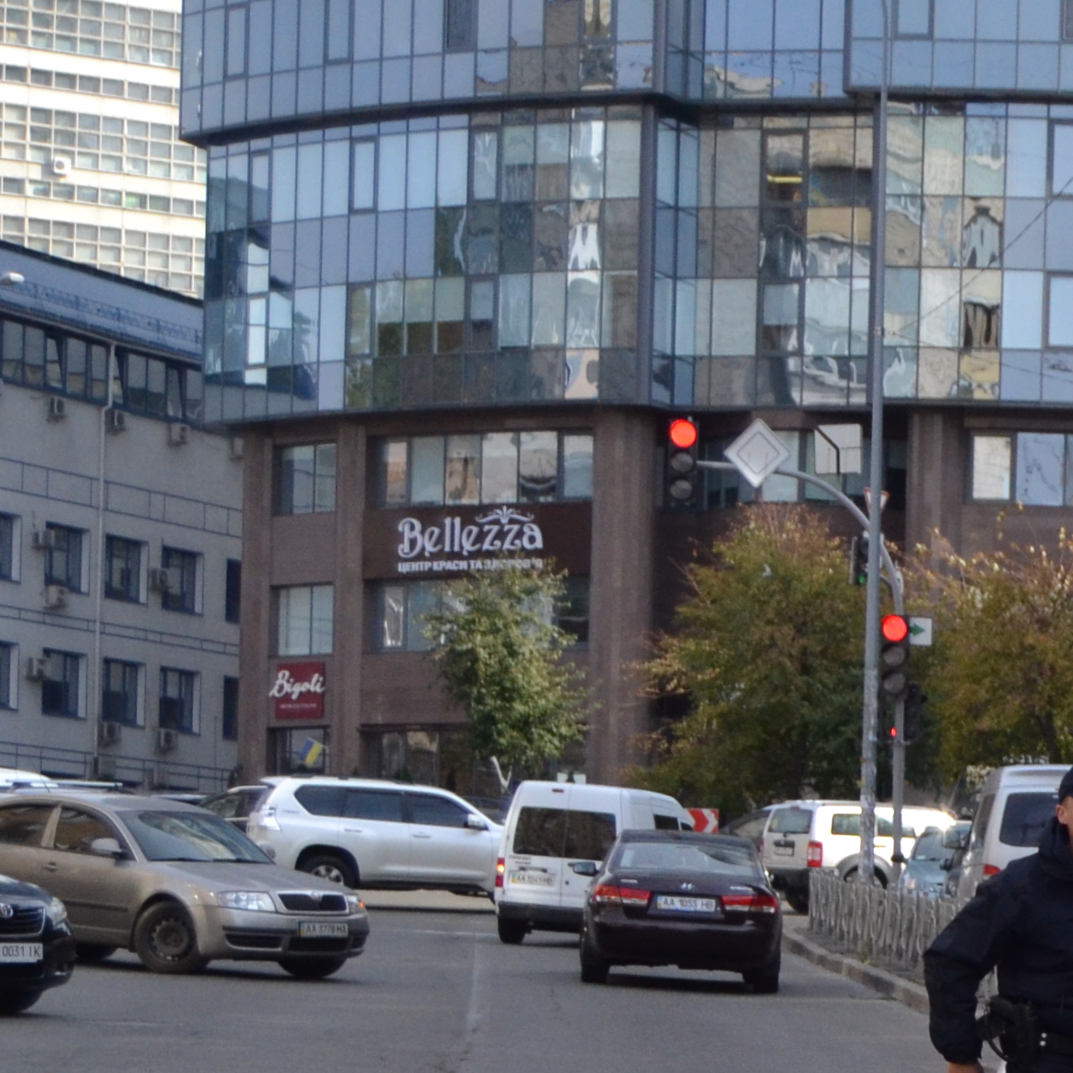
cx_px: 1842
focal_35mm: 133
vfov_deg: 12.9
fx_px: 4664
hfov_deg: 12.2
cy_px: 1173
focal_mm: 30
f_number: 4.2
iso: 800
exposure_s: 1/2000
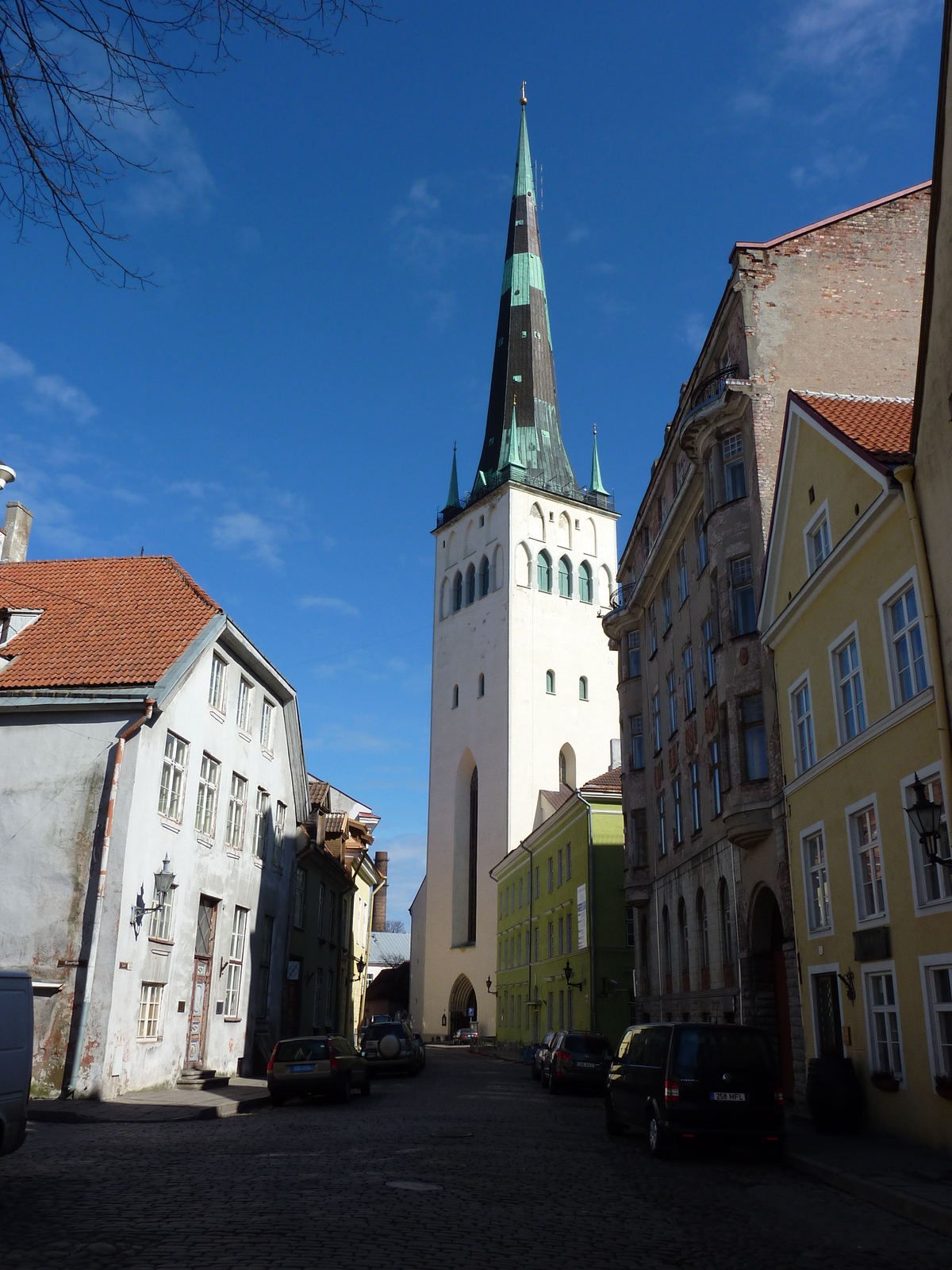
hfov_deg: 48.2
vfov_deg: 61.7
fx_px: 1063
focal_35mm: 29
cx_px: 476
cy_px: 635
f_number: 5.6
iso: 80
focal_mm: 4.7
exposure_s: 1/500
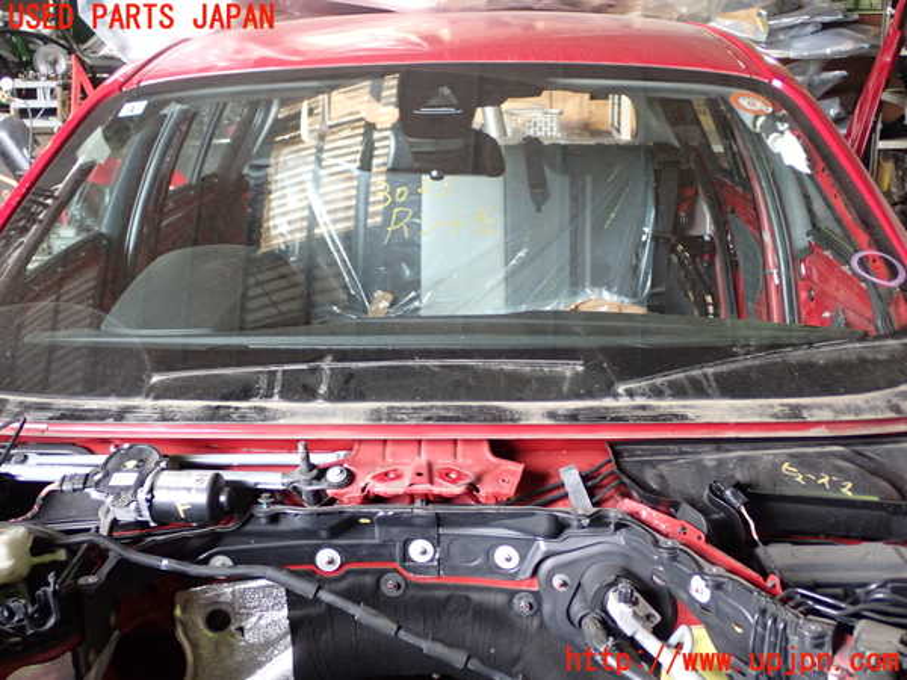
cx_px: 454
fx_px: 1231
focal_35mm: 47
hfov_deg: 40.4
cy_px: 340
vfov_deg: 30.9
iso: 250
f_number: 3.1
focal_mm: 8.4
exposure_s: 1/50
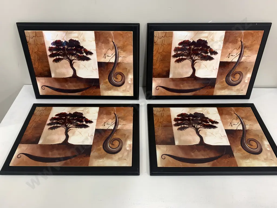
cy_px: 104
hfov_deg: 67.3
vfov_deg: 53.1
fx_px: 208
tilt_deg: -45.3
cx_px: 138
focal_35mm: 26
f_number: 1.8
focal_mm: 4.25
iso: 80
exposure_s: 1/50
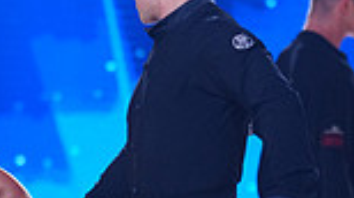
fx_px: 4076
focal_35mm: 435
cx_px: 8
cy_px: 315
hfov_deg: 5.0
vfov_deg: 2.8
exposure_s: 1/640
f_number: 2.8
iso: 1250
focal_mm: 110
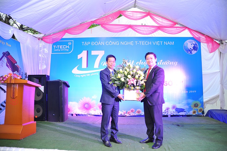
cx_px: 114
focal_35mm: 24
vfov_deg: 53.1
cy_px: 76
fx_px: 151
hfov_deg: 73.8
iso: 1000
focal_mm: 24
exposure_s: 1/30
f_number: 4
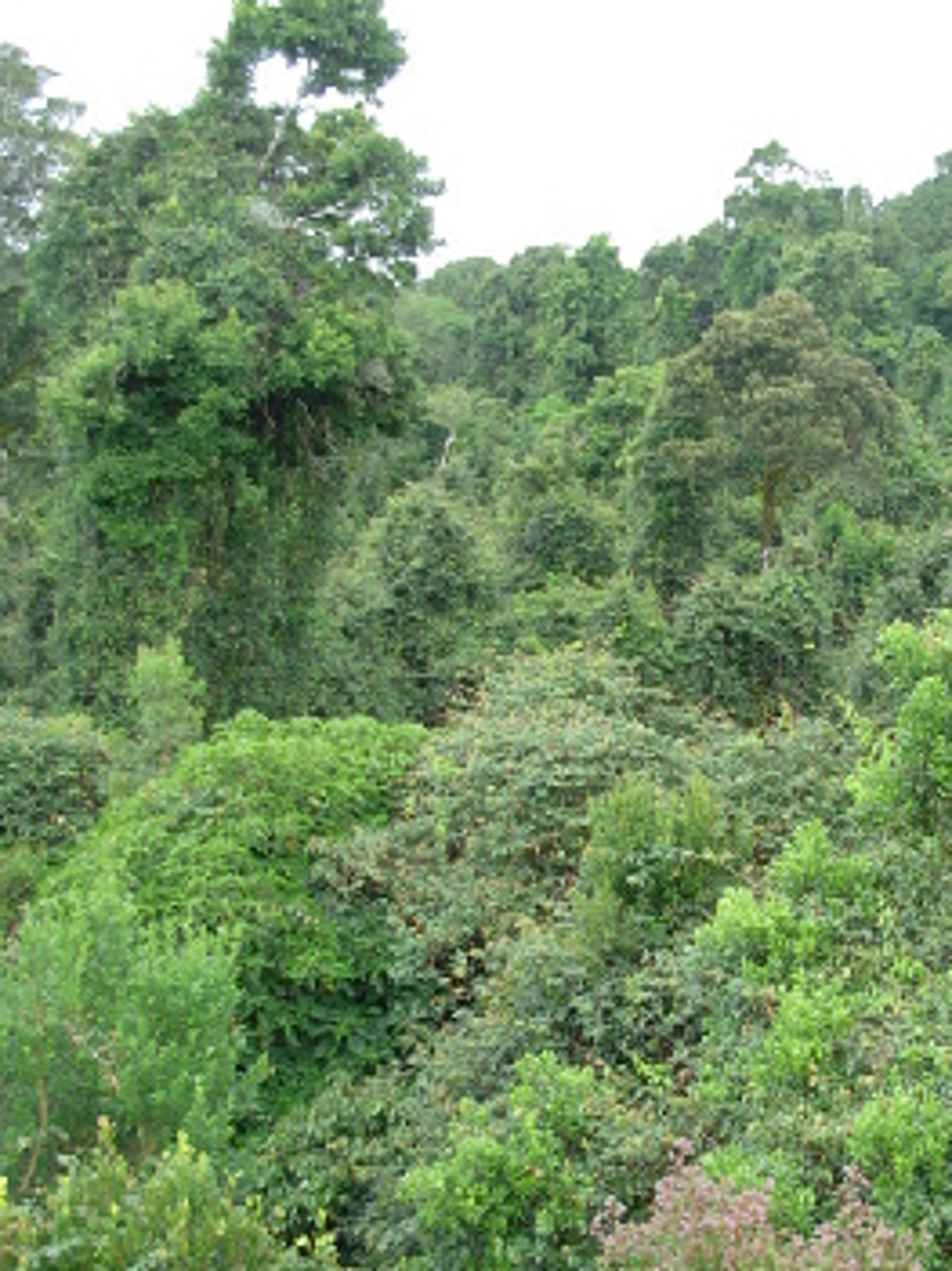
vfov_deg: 36.8
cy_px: 692
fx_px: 1908
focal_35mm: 52
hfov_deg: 27.8
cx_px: 644
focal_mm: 6.3
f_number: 2.9
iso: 79
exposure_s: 1/73.9
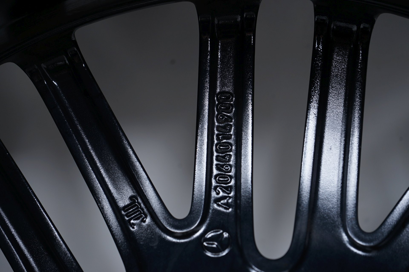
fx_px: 749
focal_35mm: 66
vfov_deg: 20.6
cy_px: 136
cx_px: 204
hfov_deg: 30.5
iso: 250
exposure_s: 1/100
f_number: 7.1
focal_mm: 66
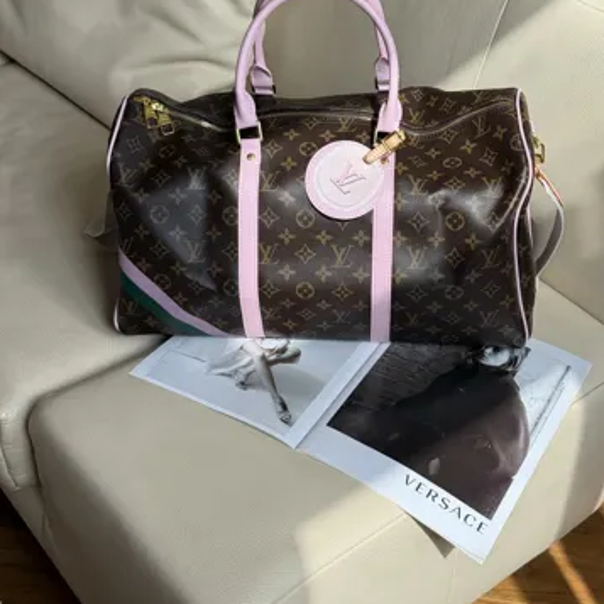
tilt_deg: -36.2
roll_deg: -1.9
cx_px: 303
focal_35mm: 57
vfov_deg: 29.9
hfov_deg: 30.0
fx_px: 1125
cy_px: 223
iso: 64
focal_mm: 6.76
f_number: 1.78
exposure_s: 1/719
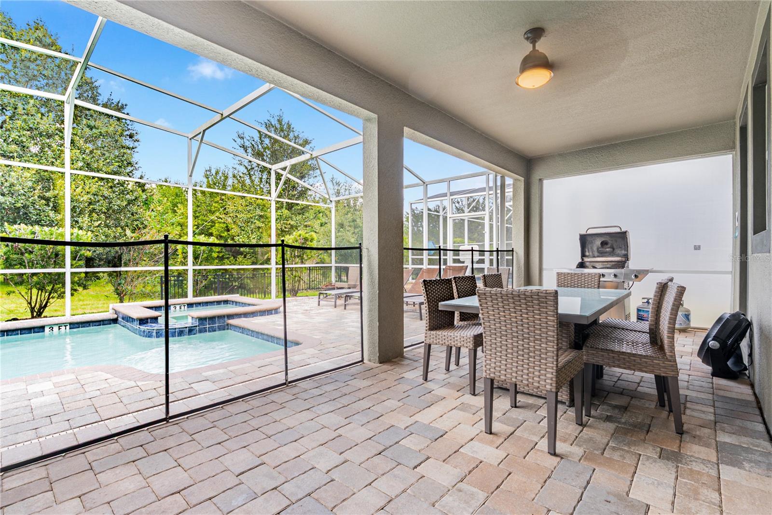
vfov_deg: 73.8
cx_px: 386
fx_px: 343
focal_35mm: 16
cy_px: 258
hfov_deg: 96.7
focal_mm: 16
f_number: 9
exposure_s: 1/60
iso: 100
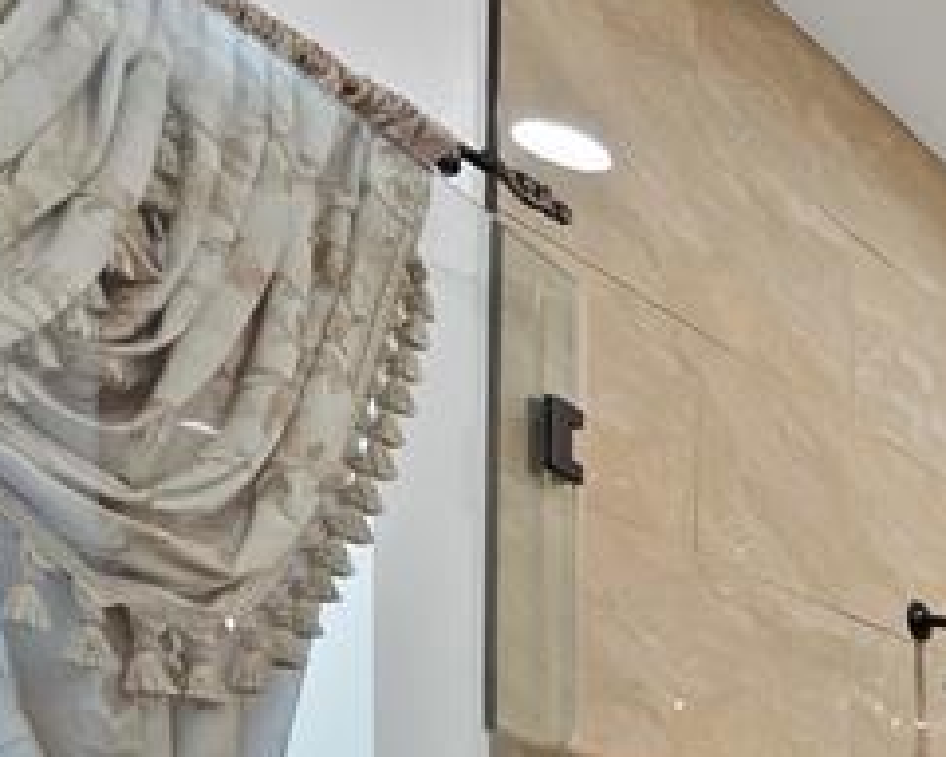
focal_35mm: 48
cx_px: 1864
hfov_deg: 19.9
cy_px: 1049
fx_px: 1344
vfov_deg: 25.7
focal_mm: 12
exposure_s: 1/2.5
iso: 640
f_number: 9
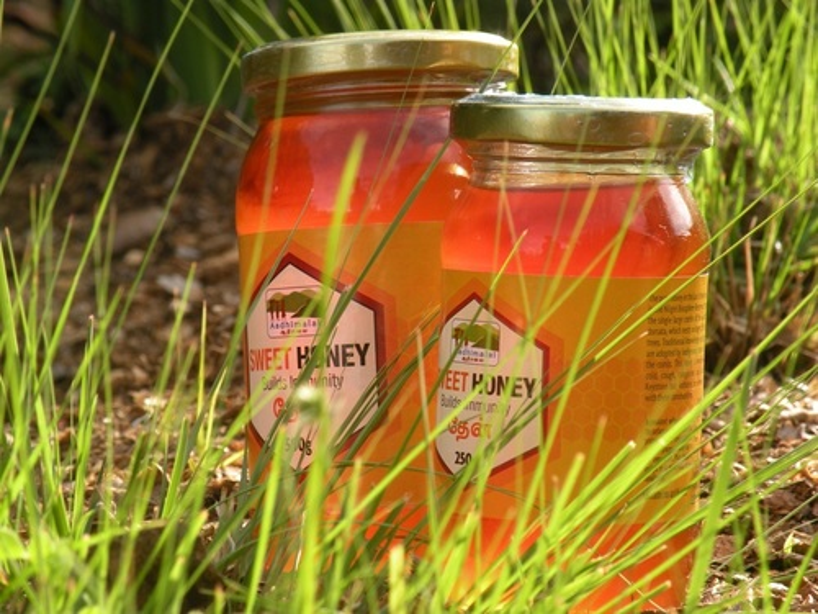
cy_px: 307
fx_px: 2812
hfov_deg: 16.6
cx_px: 409
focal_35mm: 119
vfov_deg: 12.5
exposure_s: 1/120
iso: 64
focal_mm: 21
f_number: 5
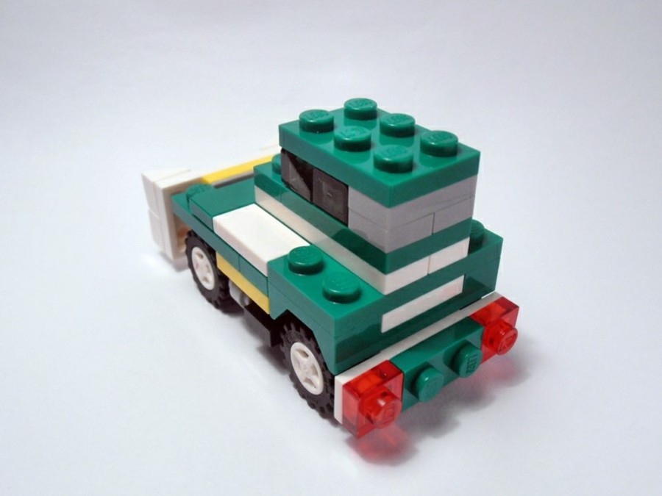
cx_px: 331
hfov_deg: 50.1
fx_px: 708
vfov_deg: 38.7
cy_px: 248
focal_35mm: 37
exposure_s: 1/80
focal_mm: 6.61
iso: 80
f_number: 3.9
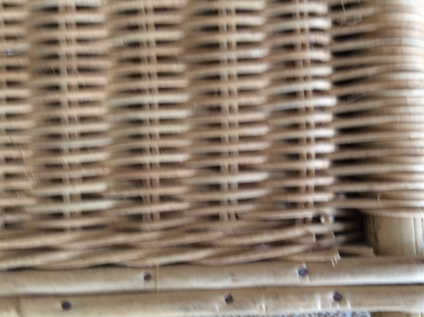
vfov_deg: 33.4
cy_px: 184
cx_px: 253
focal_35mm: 43
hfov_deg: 43.7
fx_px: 526
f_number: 2.4
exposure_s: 1/25
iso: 50
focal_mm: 3.3
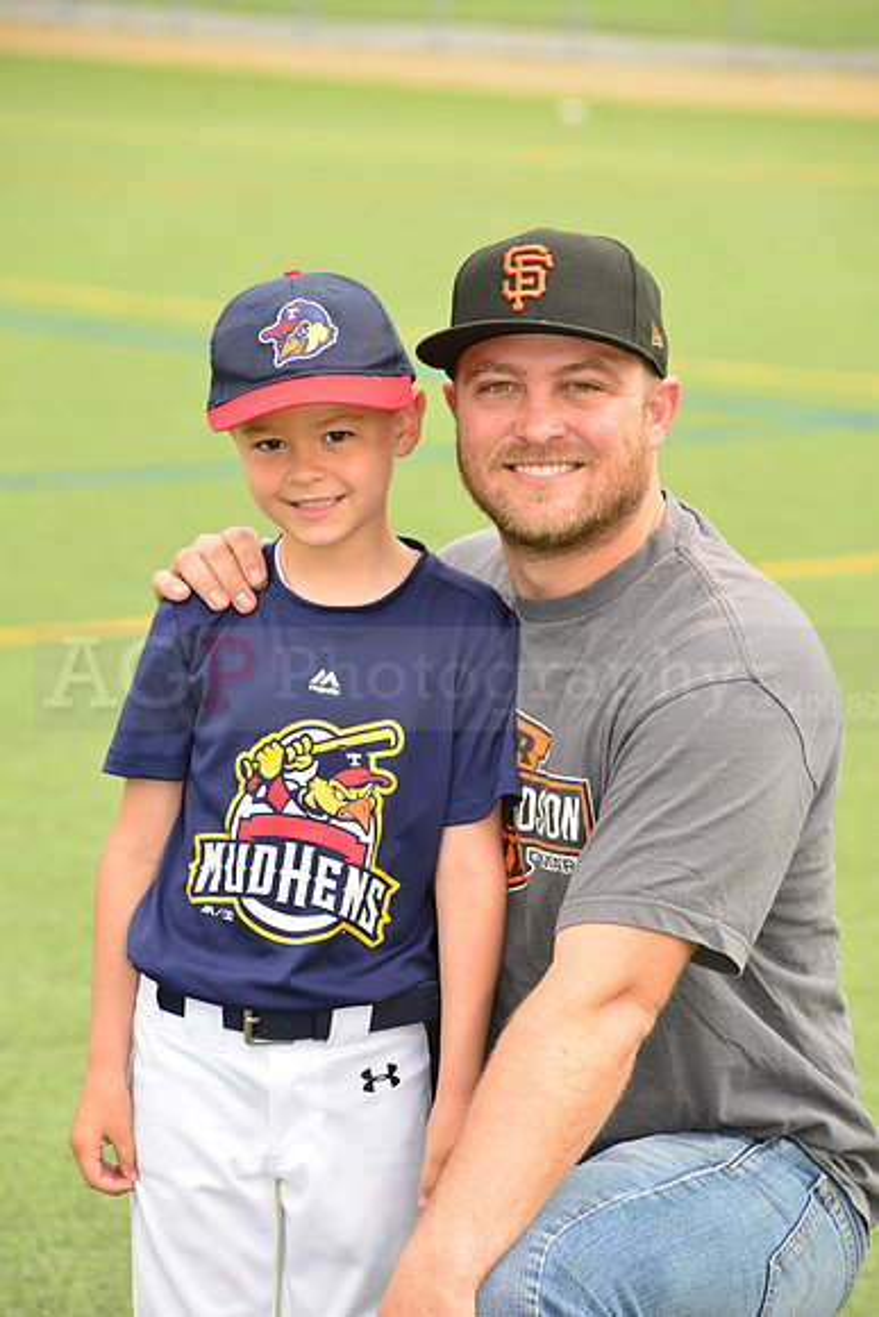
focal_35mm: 170
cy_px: 658
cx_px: 440
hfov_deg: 8.1
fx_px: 6222
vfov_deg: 12.1
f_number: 8
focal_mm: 170
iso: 250
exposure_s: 1/200
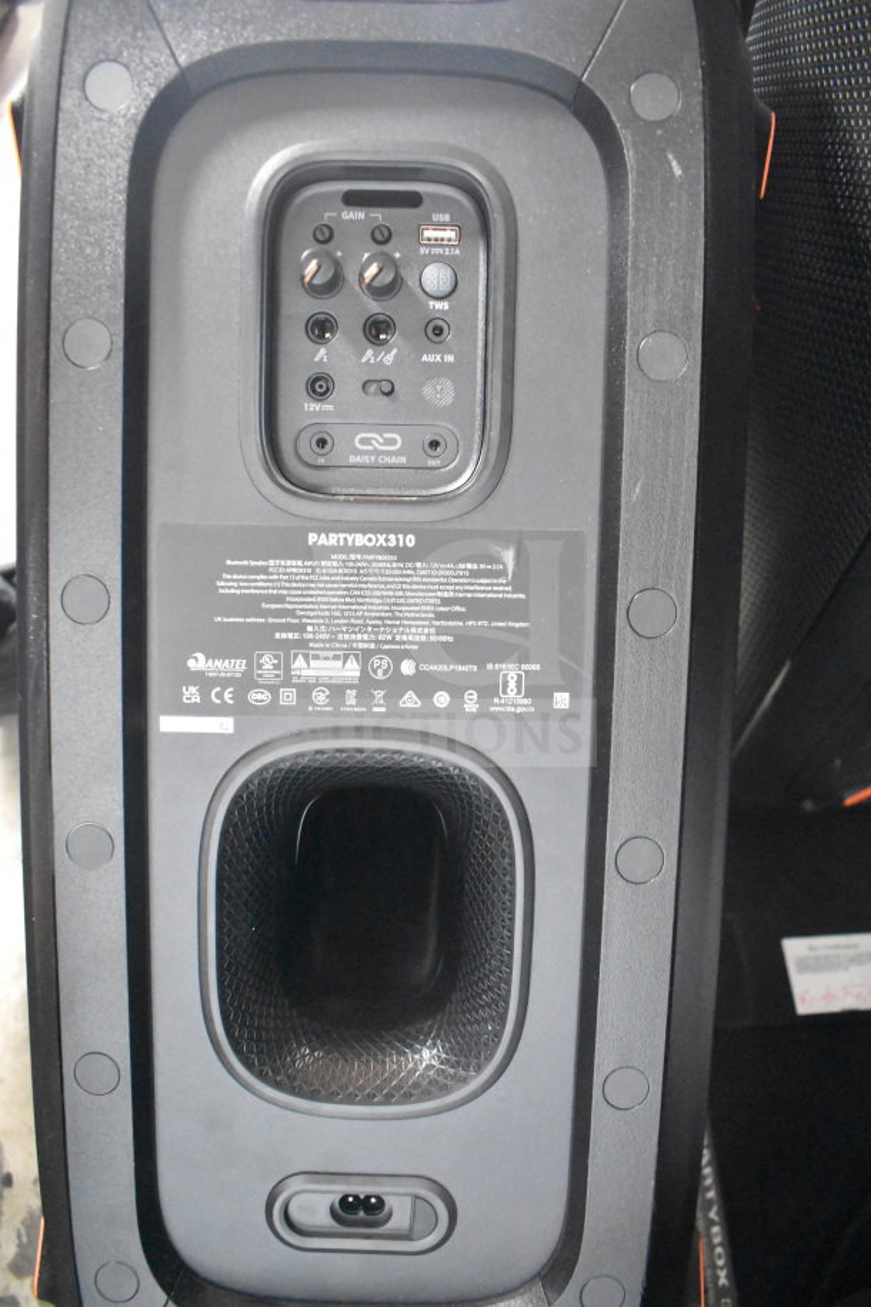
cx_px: 436
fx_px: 980
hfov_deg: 47.9
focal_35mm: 27
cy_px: 654
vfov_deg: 67.4
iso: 11400
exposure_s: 1/30
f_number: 3.5
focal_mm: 18
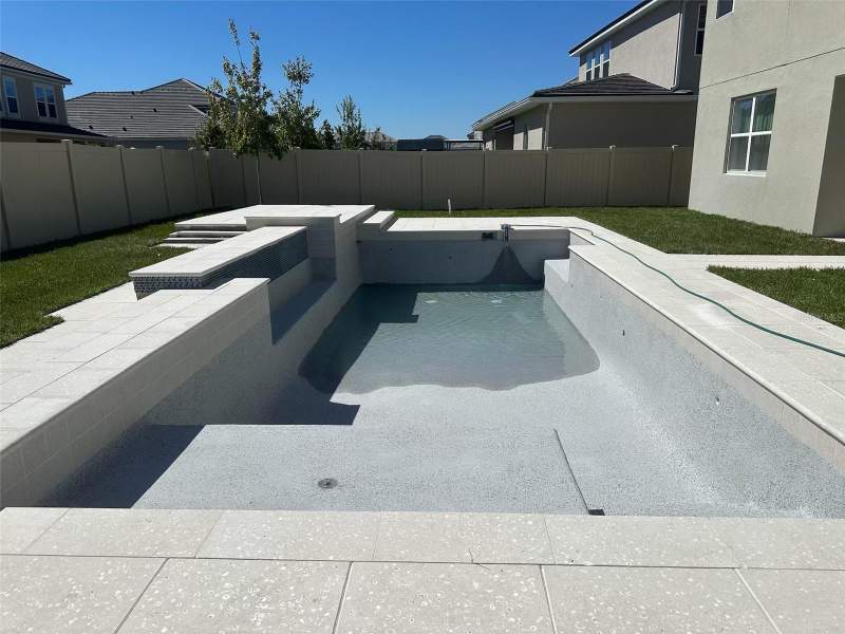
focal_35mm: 24
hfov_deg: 71.6
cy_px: 317
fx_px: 586
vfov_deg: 56.8
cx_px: 422
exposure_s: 1/13699
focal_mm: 6.86
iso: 80
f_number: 1.78
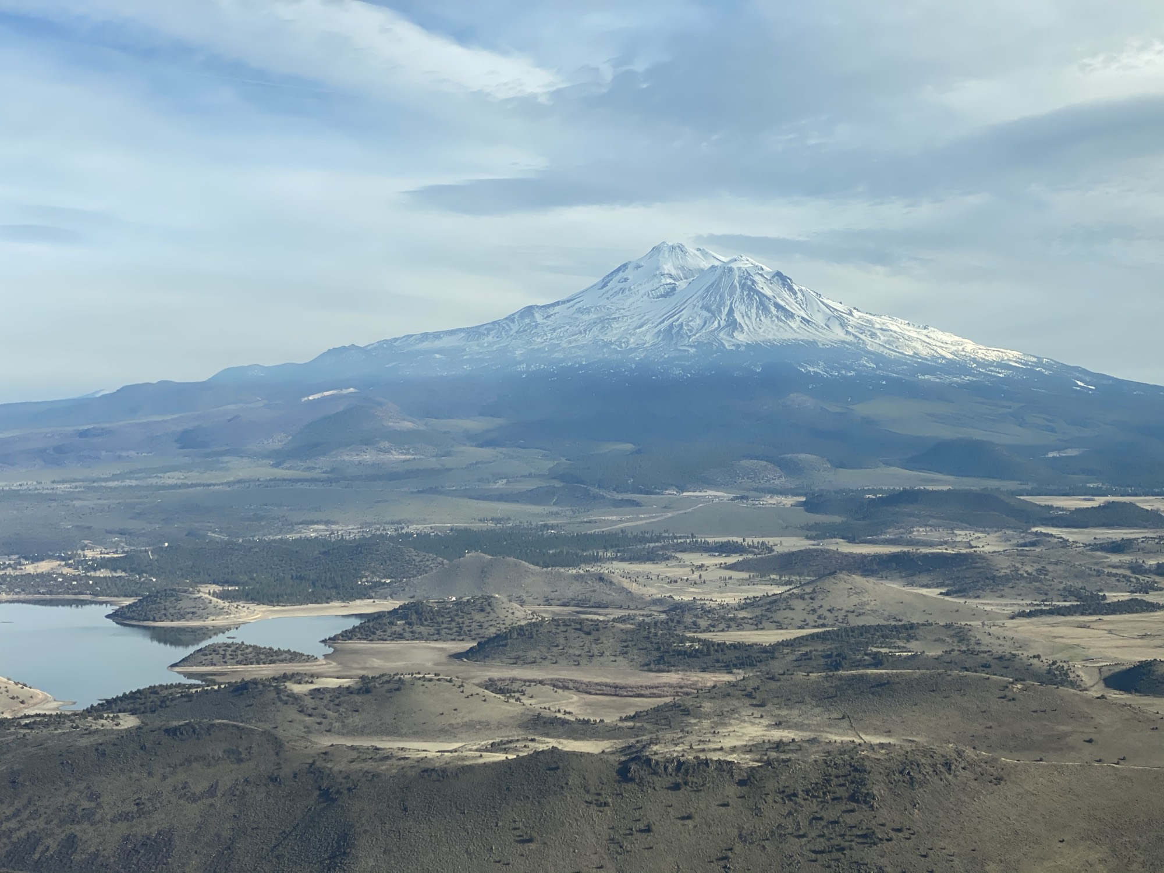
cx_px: 582
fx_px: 1749
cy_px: 436
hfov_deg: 36.8
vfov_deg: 28.0
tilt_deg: -0.5
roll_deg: -2.2
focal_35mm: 52
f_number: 2
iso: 20
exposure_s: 1/1370
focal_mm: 6
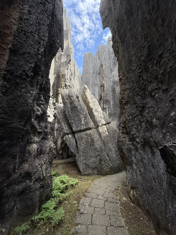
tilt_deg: +11.4
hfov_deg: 85.7
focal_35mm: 14
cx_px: 88
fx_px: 95
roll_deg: -0.1
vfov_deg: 102.1
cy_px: 118
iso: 40
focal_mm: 2.22
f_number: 2.2
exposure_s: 1/190
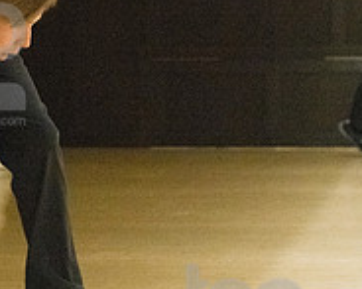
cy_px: 58
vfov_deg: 7.5
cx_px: -33
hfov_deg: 9.3
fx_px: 2217
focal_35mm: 207
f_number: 4.5
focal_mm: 70
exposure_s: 1/1000
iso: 10000
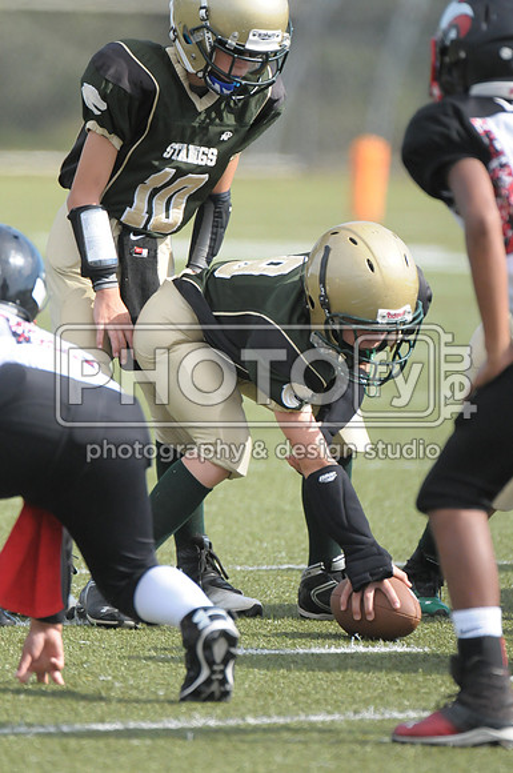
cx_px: 256
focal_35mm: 600
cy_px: 386
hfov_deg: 2.3
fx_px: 12862
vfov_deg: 3.4
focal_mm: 400
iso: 1600
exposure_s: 1/4000
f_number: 4
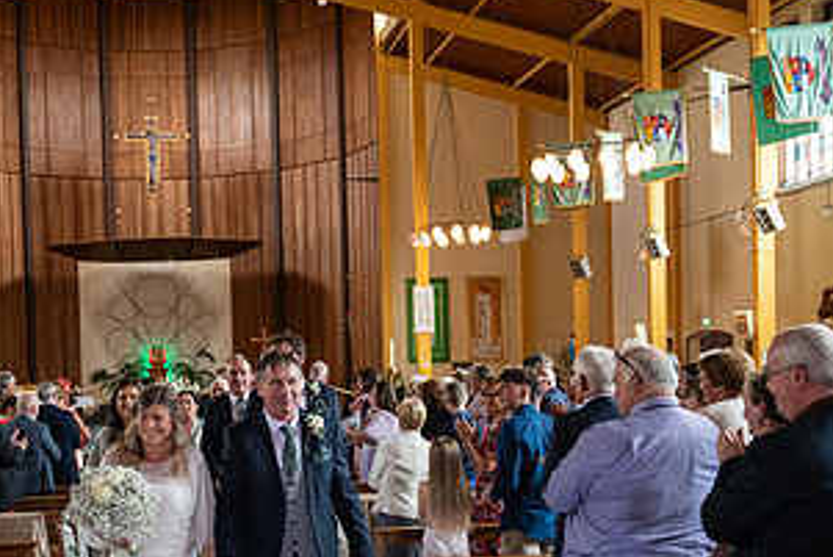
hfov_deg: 36.3
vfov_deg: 24.7
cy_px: 431
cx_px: 241
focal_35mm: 54
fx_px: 1250
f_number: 3.5
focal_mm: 28
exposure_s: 1/160
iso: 640
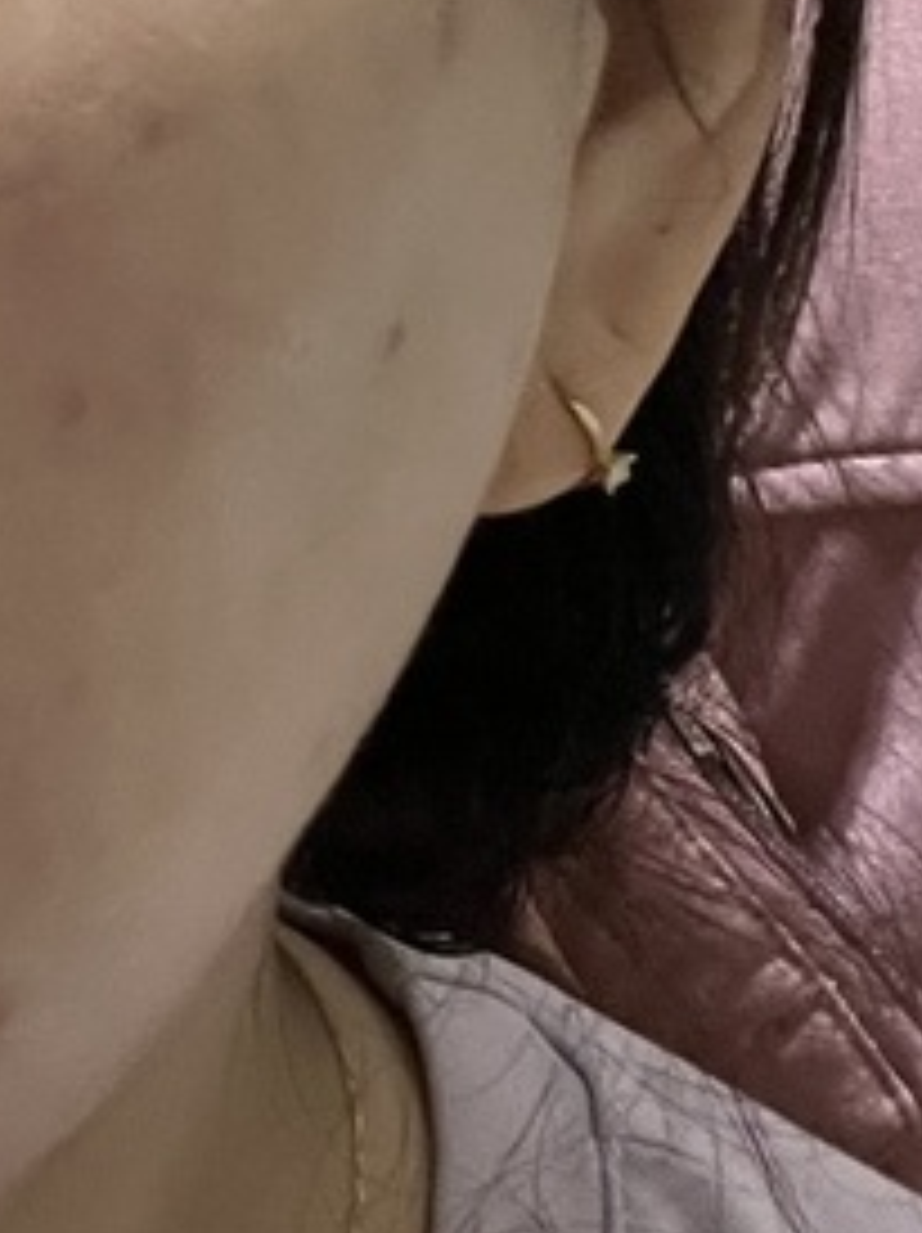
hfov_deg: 14.8
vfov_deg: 20.1
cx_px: -297
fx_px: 3379
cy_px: 7
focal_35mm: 95
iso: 400
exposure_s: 1/40
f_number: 2.2
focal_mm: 2.71
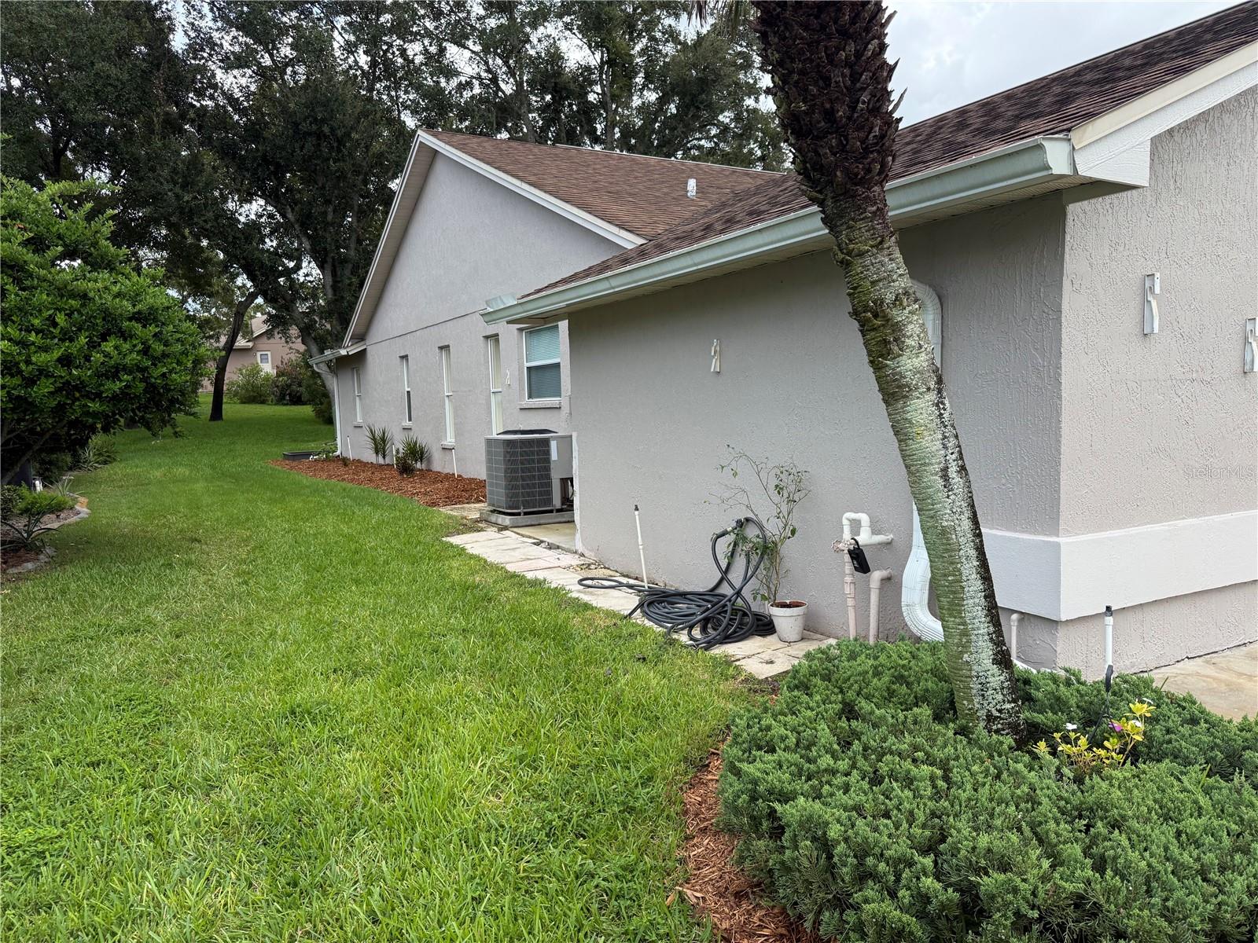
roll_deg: +1.2
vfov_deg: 56.8
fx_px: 872
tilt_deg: -3.8
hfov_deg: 71.6
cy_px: 472
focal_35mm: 24
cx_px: 629
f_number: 1.78
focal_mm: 6.76
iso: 100
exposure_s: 1/2110
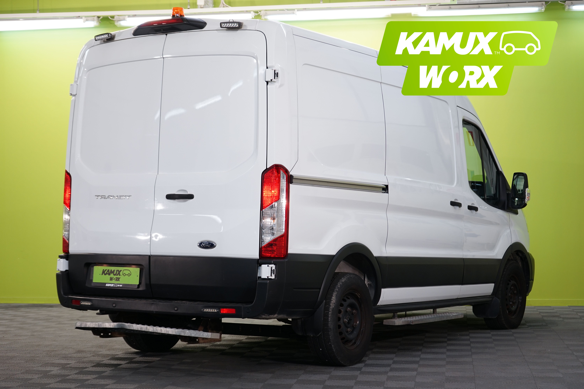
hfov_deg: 28.8
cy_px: 194
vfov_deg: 19.5
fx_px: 1135
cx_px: 292
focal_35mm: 70
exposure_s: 1/30
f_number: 5.6
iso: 400
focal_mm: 70
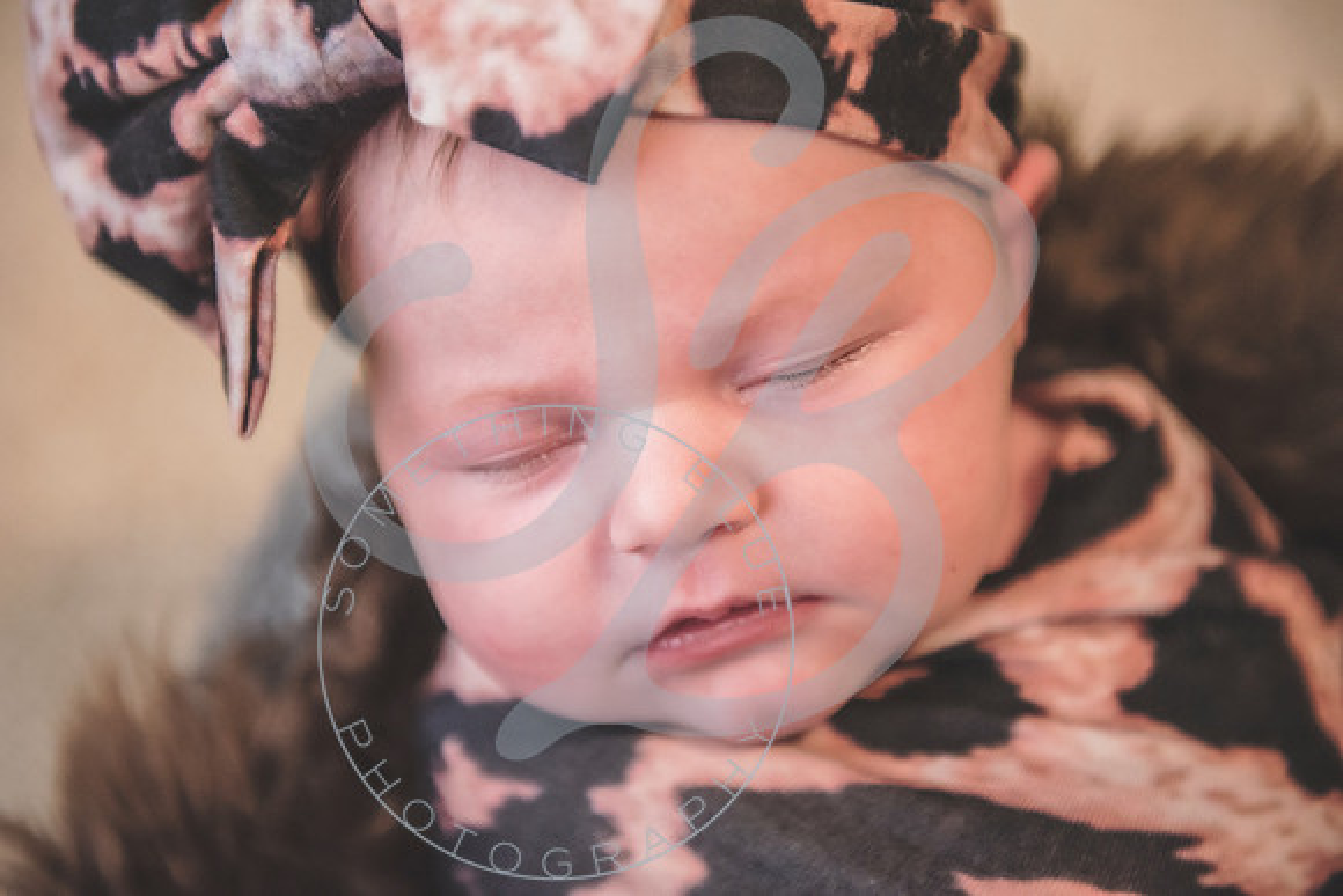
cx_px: 672
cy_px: 448
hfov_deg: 28.8
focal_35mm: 70
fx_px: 2612
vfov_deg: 19.5
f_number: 2.8
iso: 2500
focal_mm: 70
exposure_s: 1/250
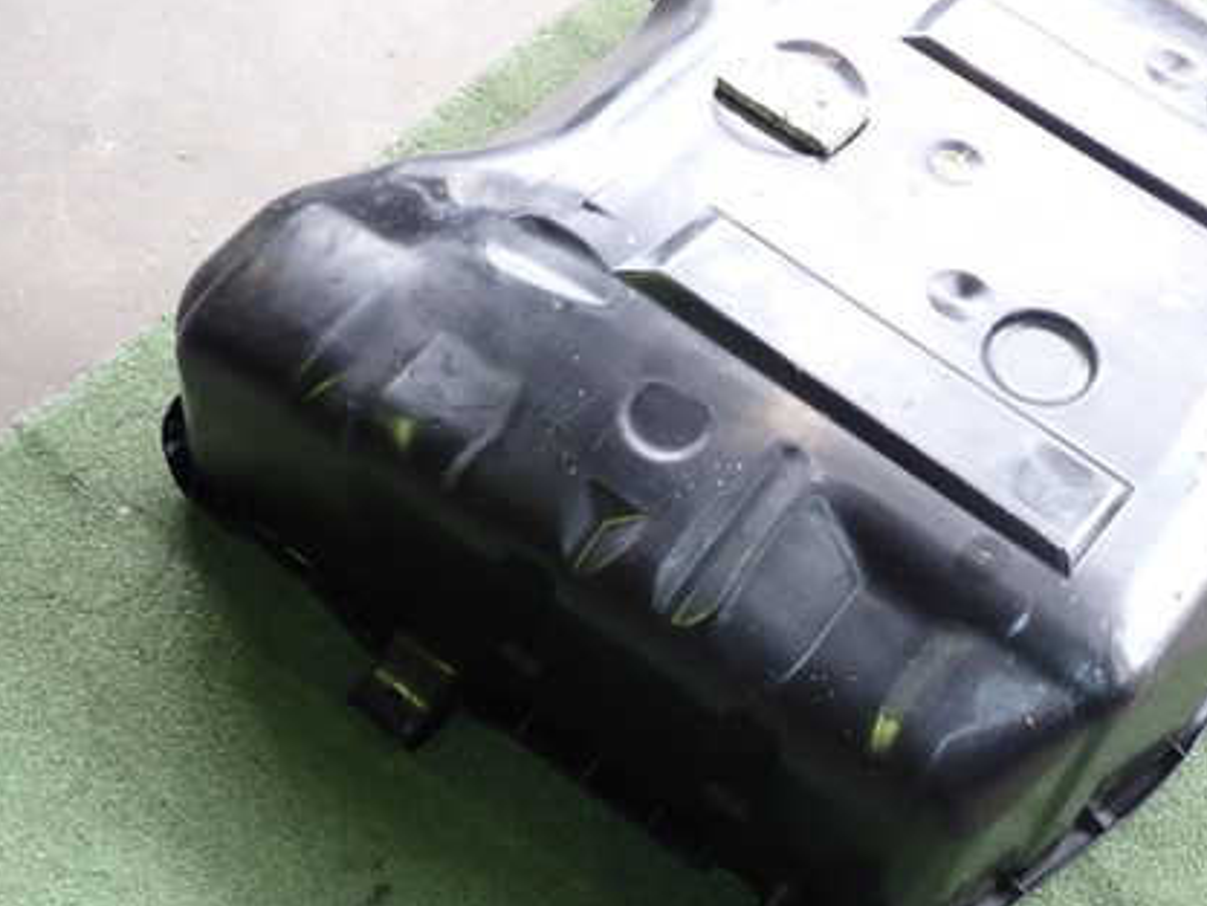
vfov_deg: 31.5
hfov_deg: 40.7
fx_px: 1604
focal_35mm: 46
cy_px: 524
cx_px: 799
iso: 200
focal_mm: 5.79
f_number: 2.4
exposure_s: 1/40
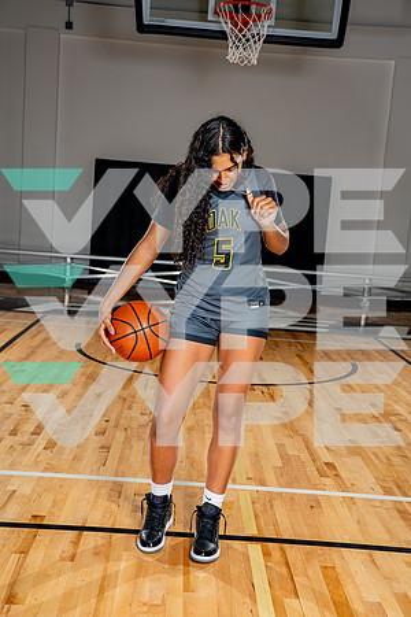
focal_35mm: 46
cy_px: 308
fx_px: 788
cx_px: 206
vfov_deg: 42.7
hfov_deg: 29.2
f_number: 5.6
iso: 200
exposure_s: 1/250
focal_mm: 46
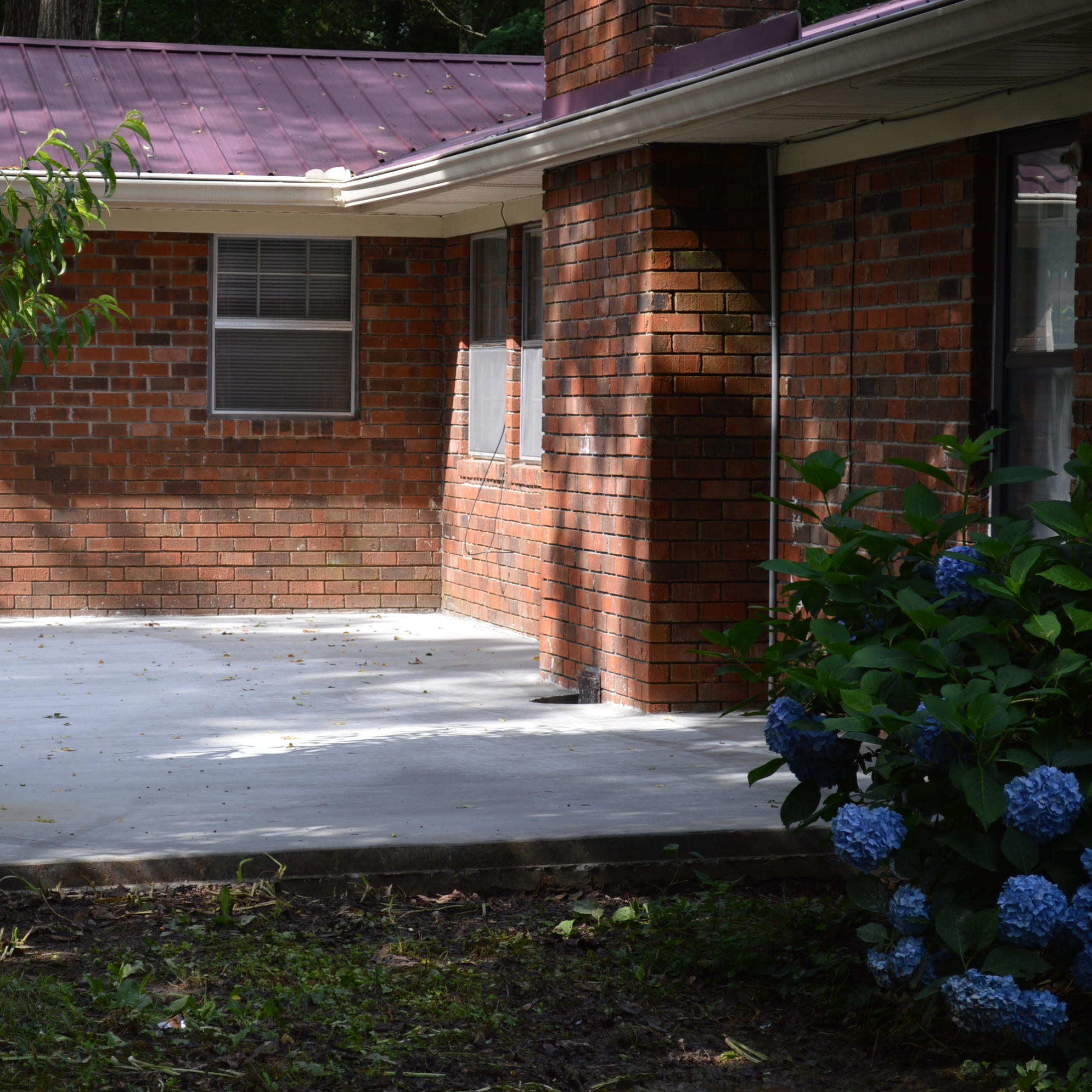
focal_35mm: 96
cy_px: 545
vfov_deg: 18.1
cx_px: 427
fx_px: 3426
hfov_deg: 18.1
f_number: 6.3
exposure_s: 1/160
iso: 100
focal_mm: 50
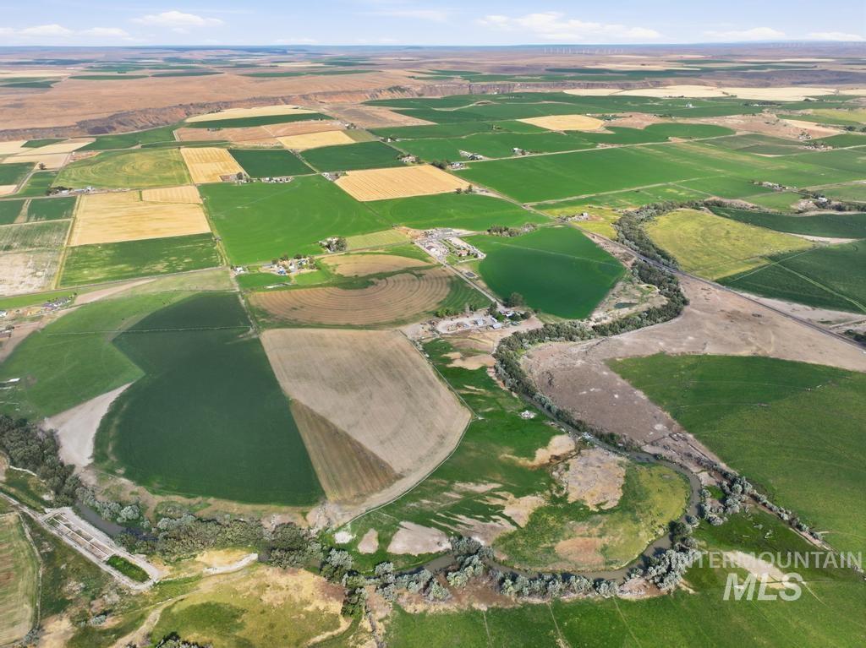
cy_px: 324
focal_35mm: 24
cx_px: 433
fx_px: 600
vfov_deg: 56.8
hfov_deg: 71.6
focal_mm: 12.3
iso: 170
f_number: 2.8
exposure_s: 1/1600
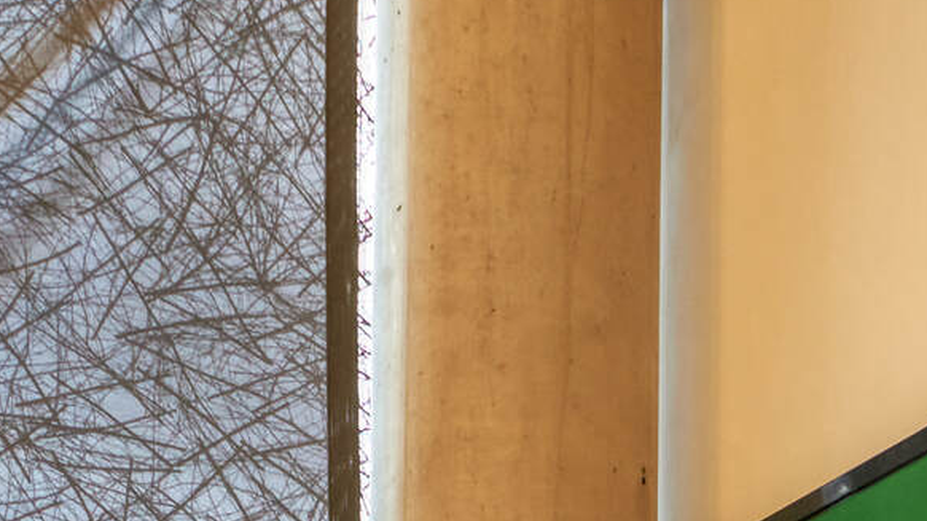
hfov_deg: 16.1
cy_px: 1334
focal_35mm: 130
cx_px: 964
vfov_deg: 8.4
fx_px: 3195
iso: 360
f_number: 9
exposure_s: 1/30
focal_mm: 24
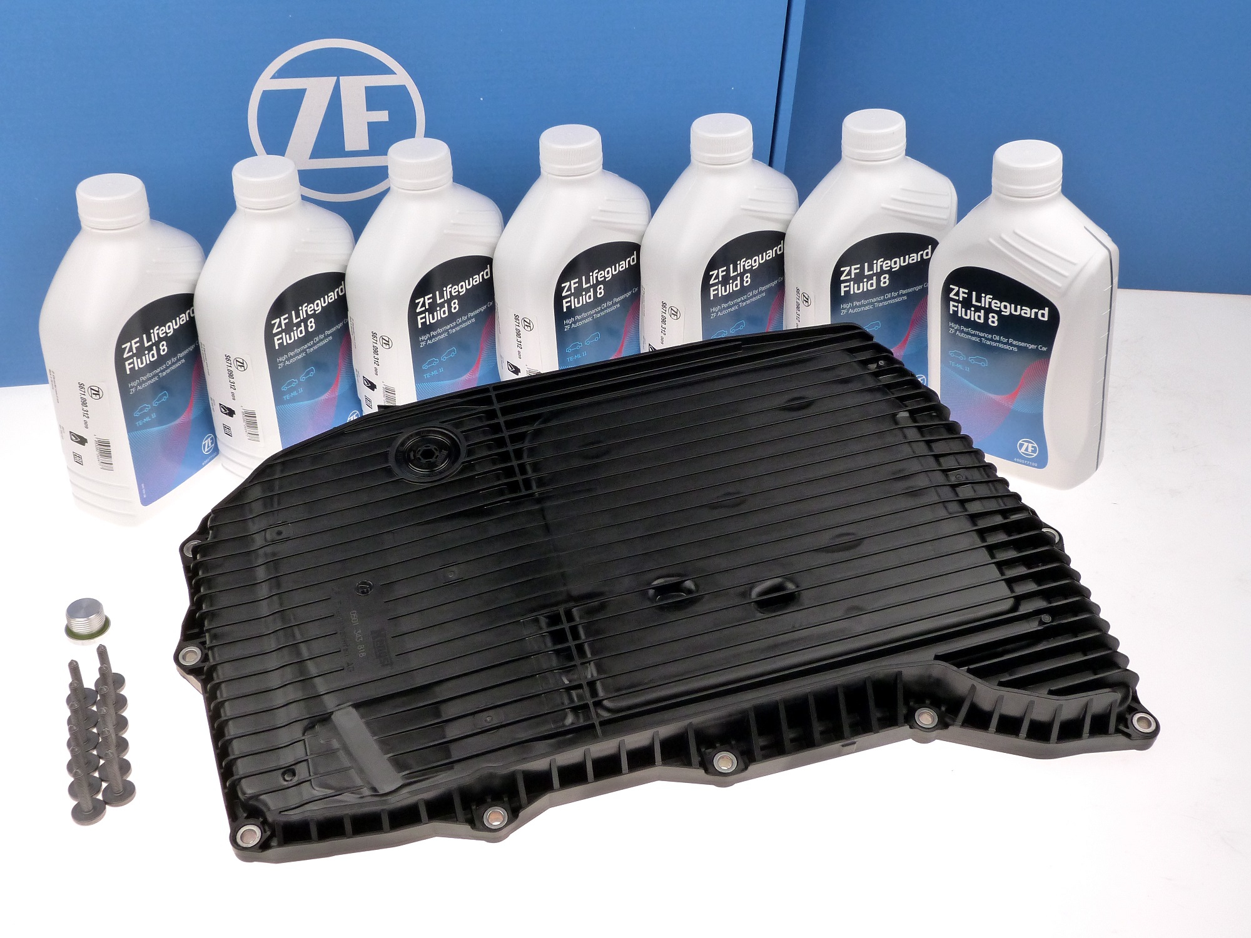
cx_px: 626
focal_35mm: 38
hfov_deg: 49.0
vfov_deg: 37.7
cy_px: 469
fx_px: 1373
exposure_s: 1/200
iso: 320
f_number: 4
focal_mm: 6.7
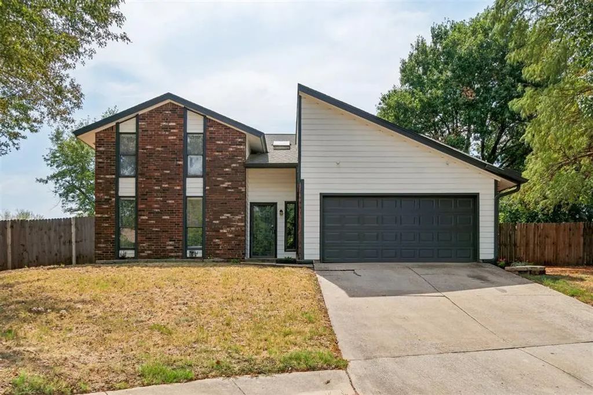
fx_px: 445
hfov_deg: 67.4
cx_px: 296
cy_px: 198
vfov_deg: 47.9
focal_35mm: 27
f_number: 9
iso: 100
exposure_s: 1/500
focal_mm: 18
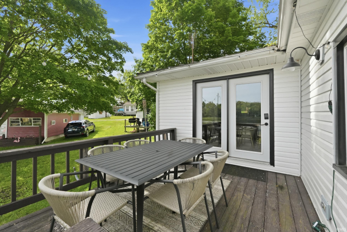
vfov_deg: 77.3
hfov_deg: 100.4
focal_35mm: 15
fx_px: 145
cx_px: 174
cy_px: 116
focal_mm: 10
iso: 800
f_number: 4
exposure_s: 1/1000
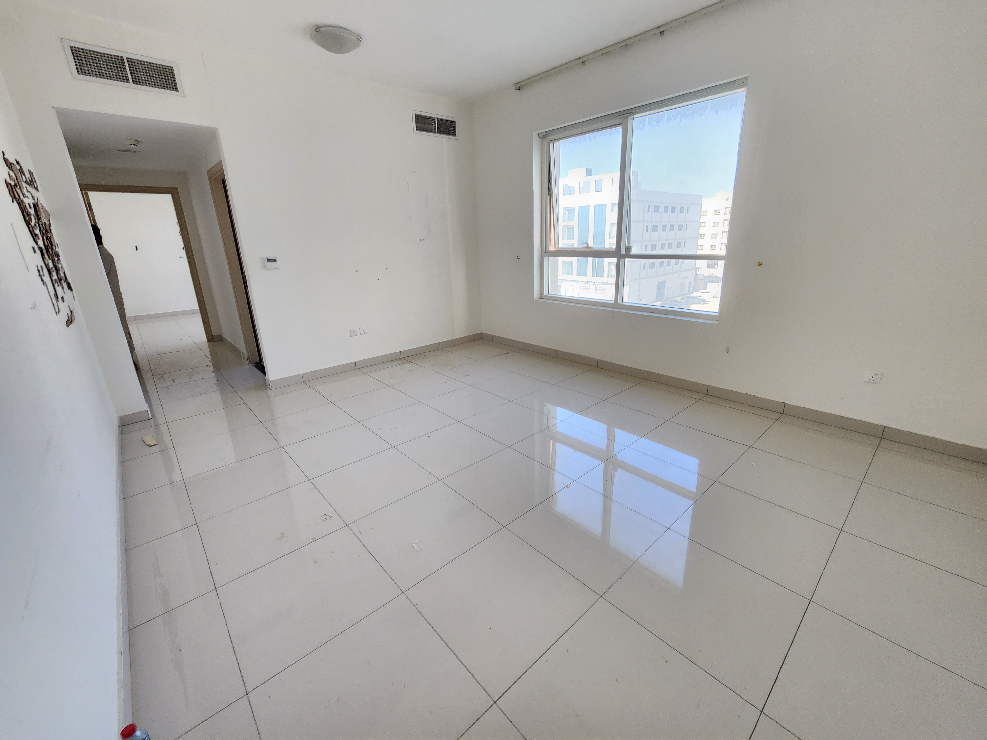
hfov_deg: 106.2
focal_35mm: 13
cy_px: 370
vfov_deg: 89.9
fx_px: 371
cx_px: 494
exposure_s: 1/50
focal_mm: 2.2
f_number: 2.2
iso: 125
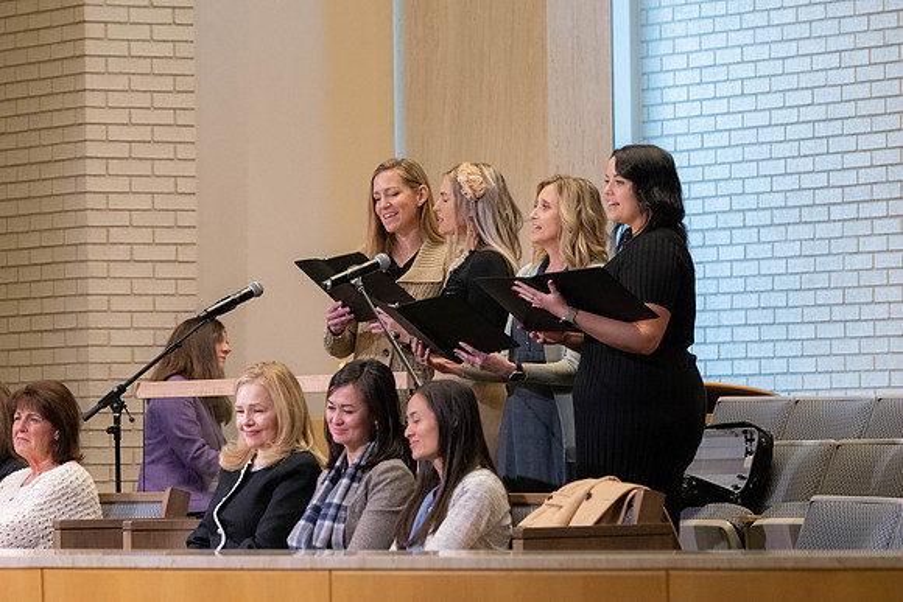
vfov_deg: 6.0
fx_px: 5791
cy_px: 291
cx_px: 459
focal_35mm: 231
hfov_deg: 8.9
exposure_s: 1/200
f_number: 5.6
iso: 5000
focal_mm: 180
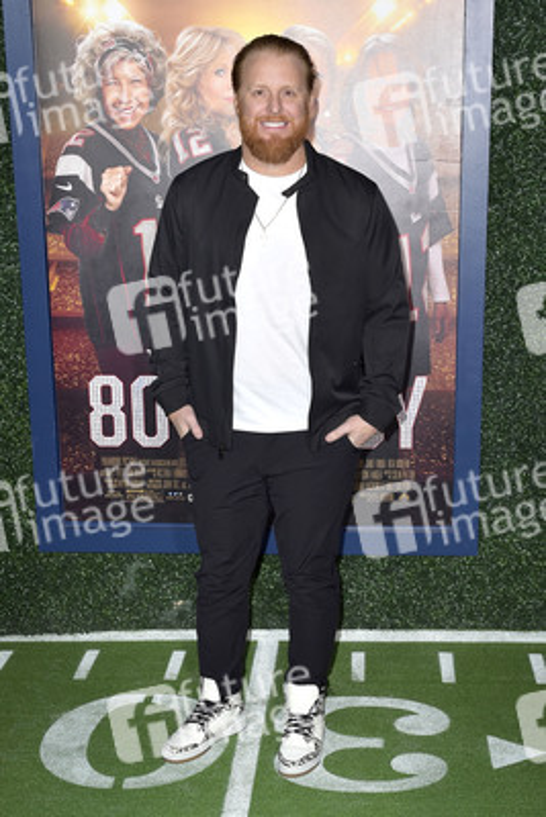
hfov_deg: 33.4
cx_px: 273
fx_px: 909
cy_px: 408
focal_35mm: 40
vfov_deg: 48.4
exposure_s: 1/250
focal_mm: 40
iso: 400
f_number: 6.3
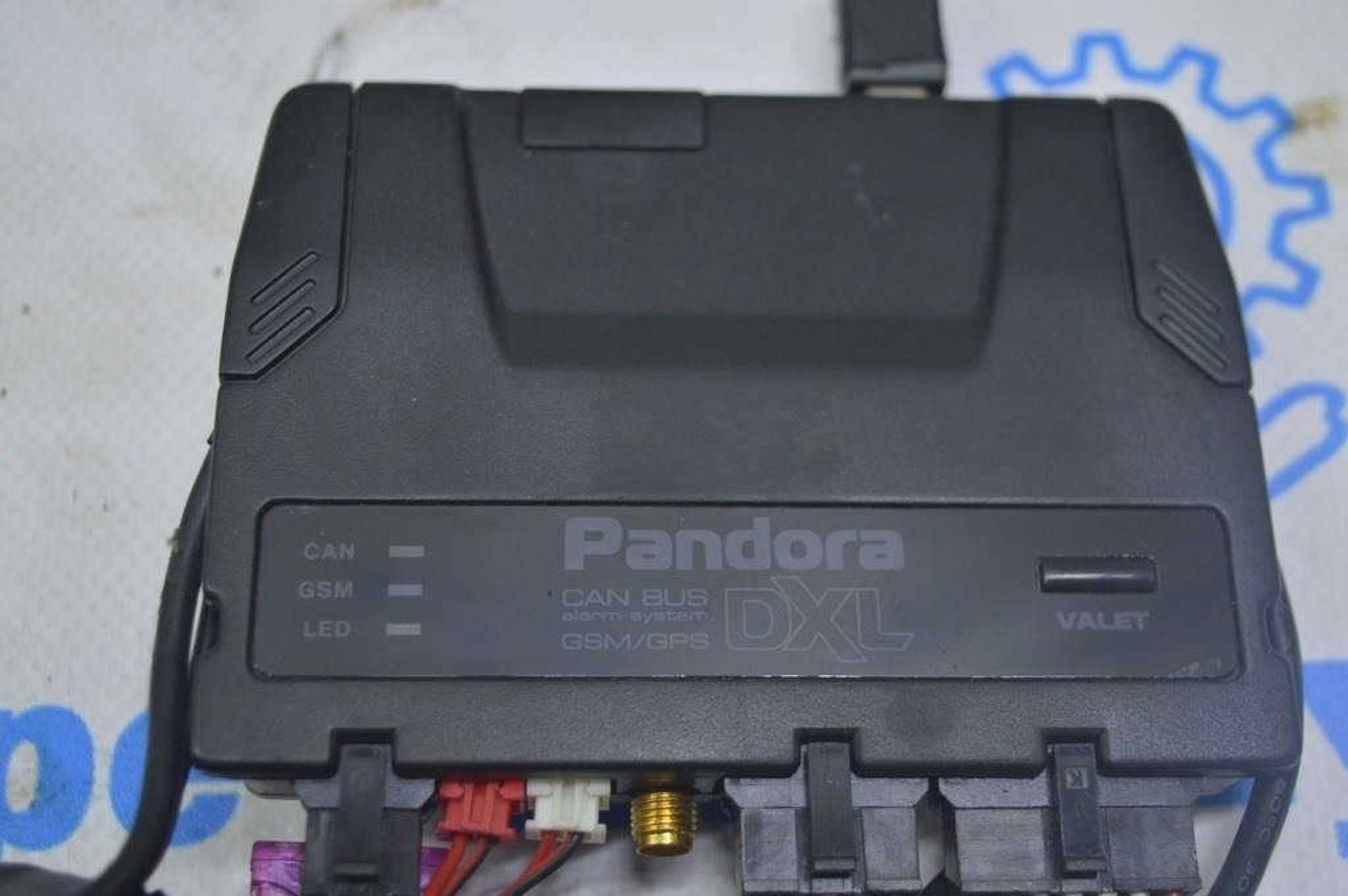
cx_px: 674
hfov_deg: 35.1
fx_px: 2133
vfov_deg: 23.7
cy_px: 448
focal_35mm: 57
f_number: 4.8
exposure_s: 1/40
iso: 400
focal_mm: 38
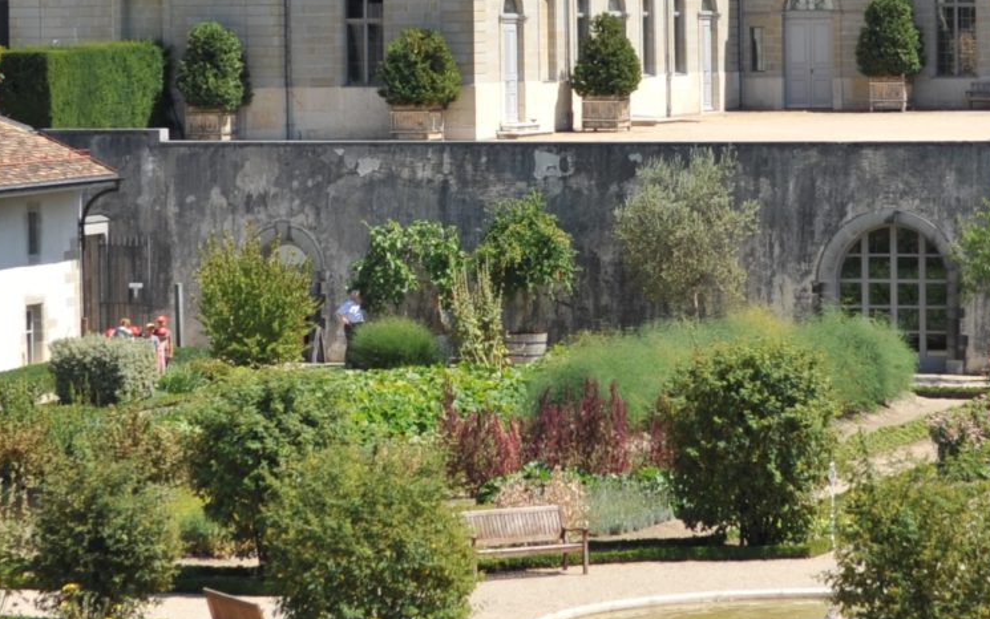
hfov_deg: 12.0
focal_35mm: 175
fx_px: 4723
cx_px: 558
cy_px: 213
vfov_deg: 7.5
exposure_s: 1/5000
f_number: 2.5
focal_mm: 50
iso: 200
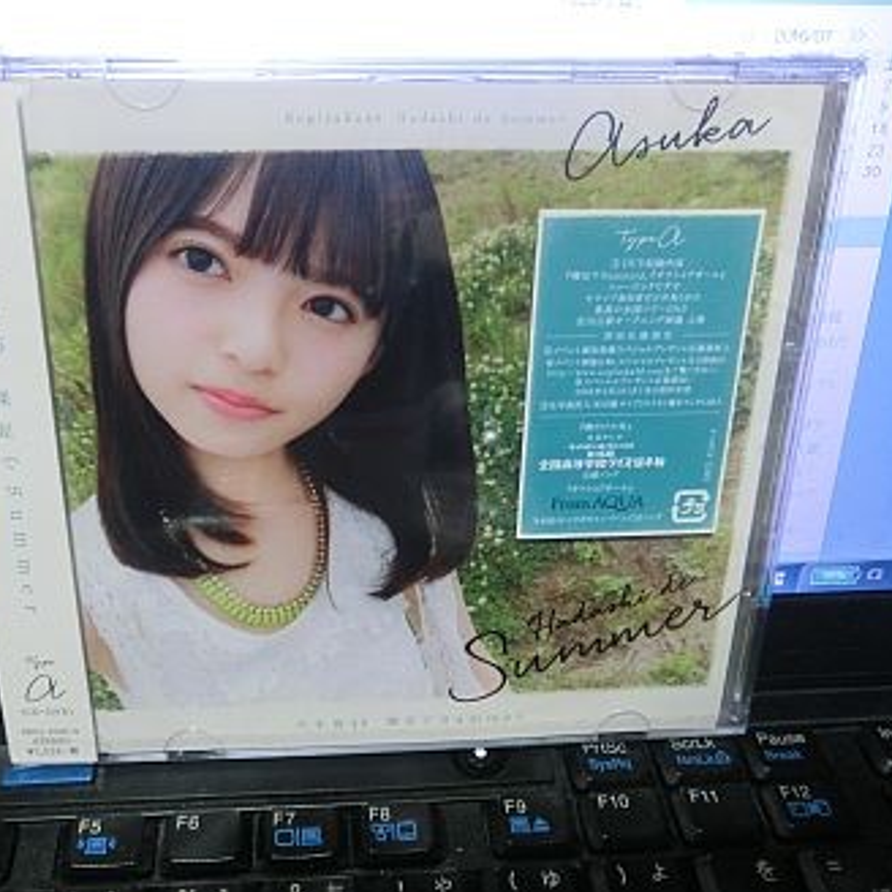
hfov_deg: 48.2
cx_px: 362
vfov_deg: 48.4
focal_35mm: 34
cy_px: 435
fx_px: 991
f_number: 3
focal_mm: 5
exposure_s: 1/40
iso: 800
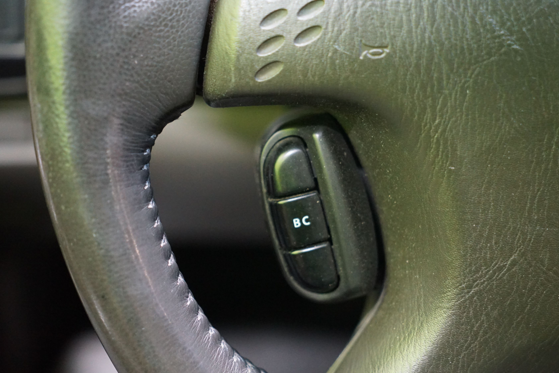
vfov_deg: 19.7
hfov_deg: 29.2
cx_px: 295
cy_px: 211
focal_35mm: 69
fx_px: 1071
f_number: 4
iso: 5000
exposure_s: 1/25
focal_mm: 59
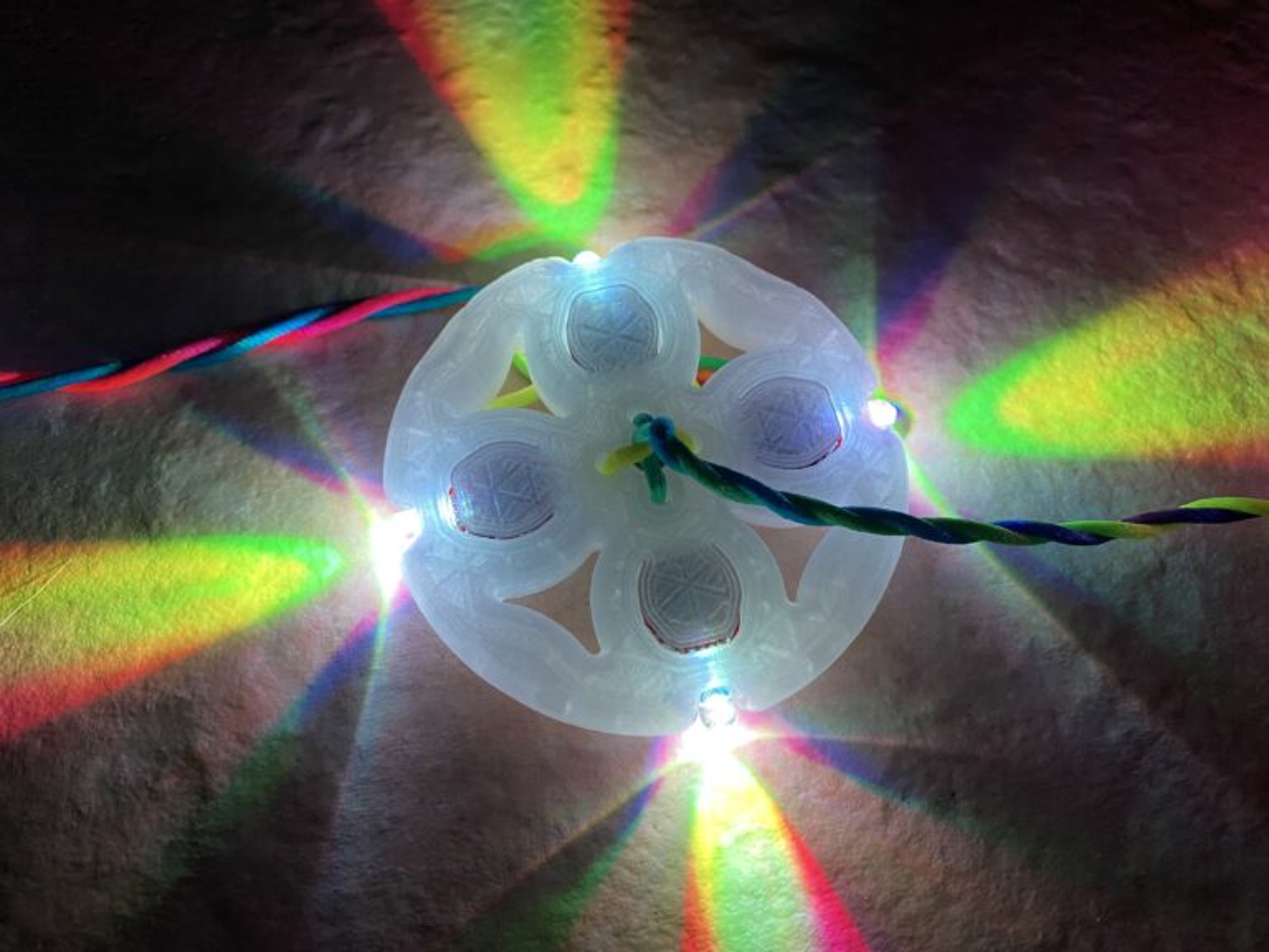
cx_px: 634
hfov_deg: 67.3
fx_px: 953
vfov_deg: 53.1
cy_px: 476
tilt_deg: -63.4
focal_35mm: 26
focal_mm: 4.25
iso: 250
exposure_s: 1/58
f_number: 1.8
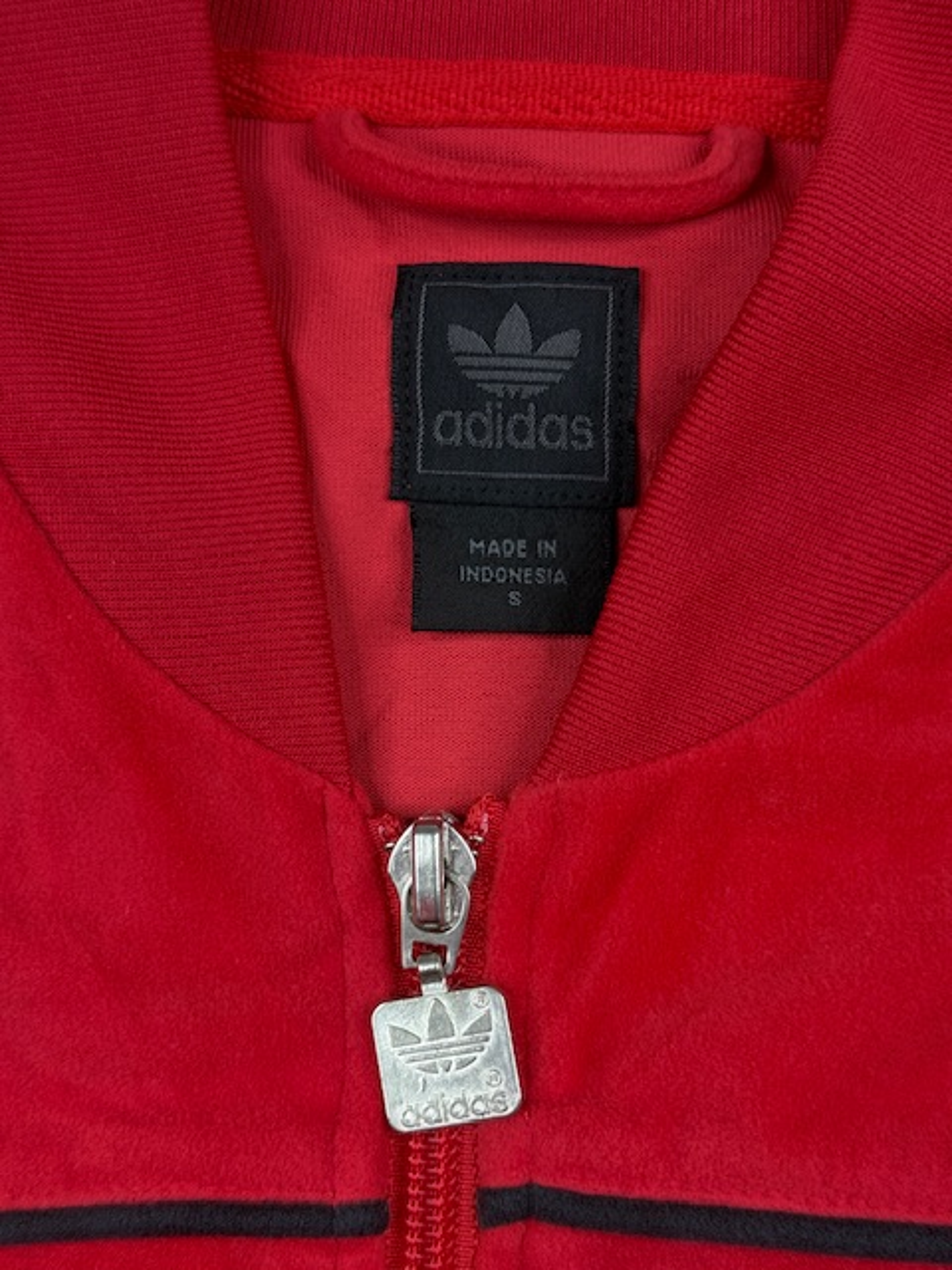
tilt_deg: -58.3
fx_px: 1760
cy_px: 635
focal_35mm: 48
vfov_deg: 39.7
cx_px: 476
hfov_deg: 30.3
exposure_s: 1/100
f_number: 1.78
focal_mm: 6.76
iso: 50
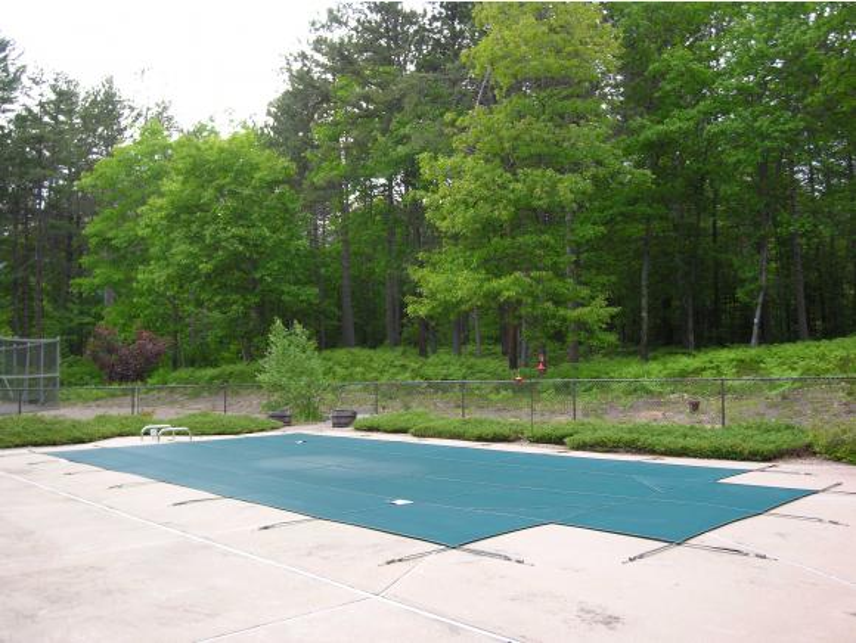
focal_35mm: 30
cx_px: 428
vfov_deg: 46.9
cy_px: 322
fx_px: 742
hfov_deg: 59.9
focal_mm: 7.5
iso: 50
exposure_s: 1/53.4
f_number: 3.1
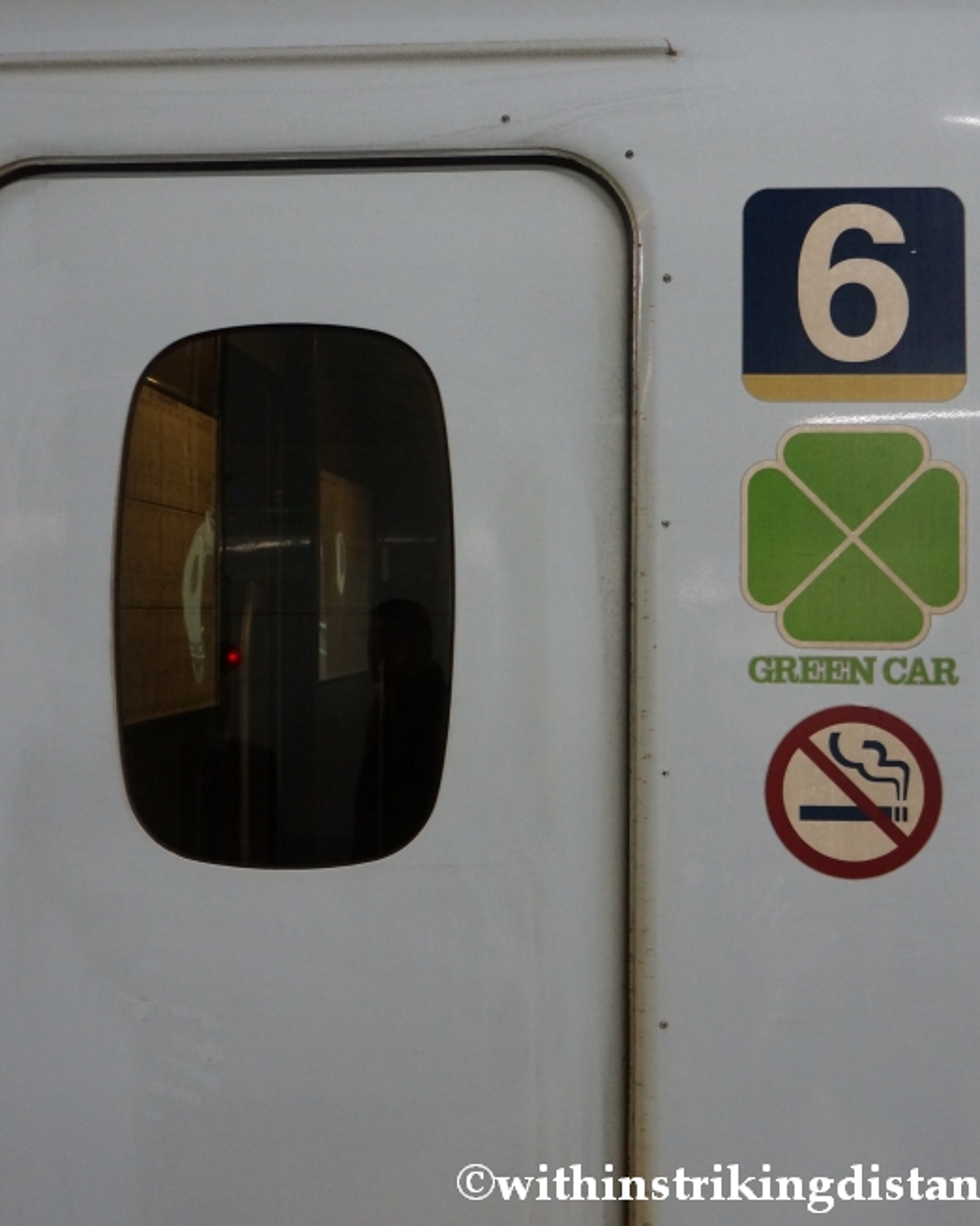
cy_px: 613
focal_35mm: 43
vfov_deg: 42.9
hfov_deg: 34.9
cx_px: 512
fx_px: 1559
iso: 1600
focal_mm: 20
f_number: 4
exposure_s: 1/160
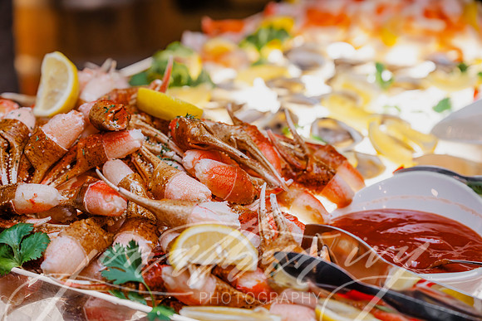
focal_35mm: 70
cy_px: 160
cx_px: 241
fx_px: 937
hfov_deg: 28.8
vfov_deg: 19.5
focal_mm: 70
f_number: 4.5
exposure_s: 1/200
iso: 2000
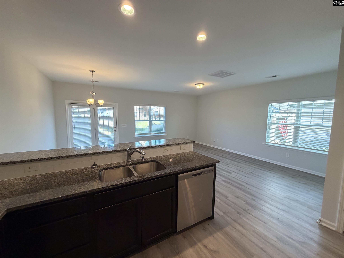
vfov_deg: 85.7
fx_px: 139
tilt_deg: -3.7
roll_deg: -0.1
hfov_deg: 102.1
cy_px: 129
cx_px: 172
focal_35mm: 14
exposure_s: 1/120
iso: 200
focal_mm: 2.22
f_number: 2.2
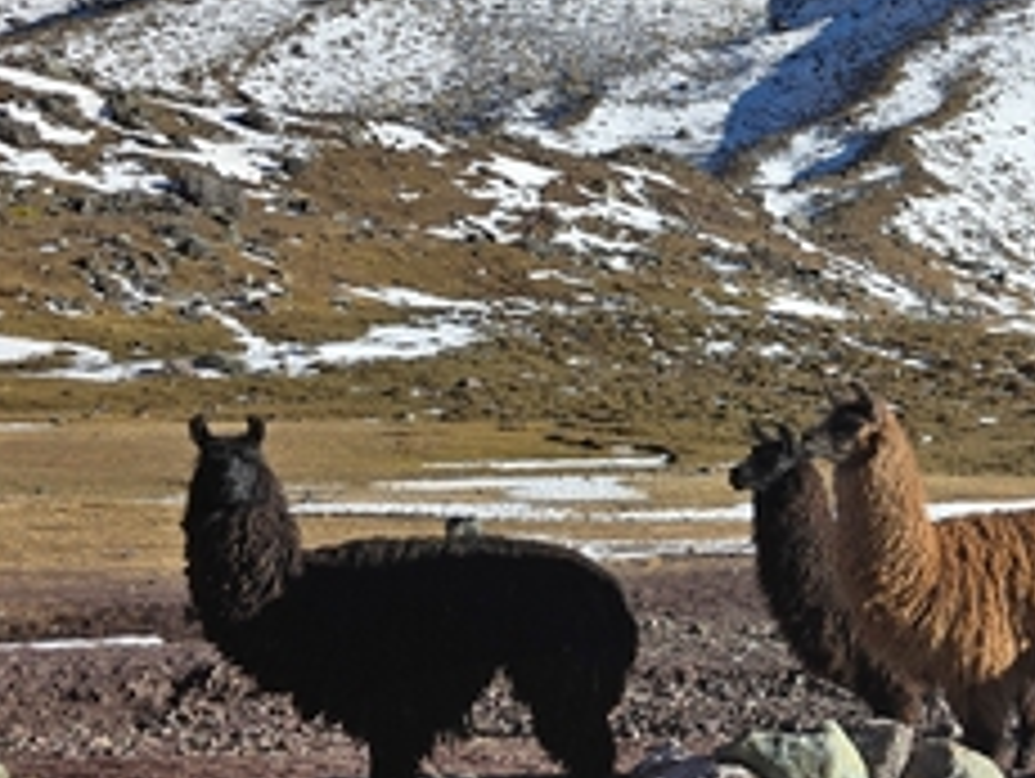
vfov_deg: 22.9
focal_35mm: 64
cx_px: 1382
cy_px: 324
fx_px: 1916
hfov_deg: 25.5
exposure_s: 1/864
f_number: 1.7
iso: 12
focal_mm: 6.3
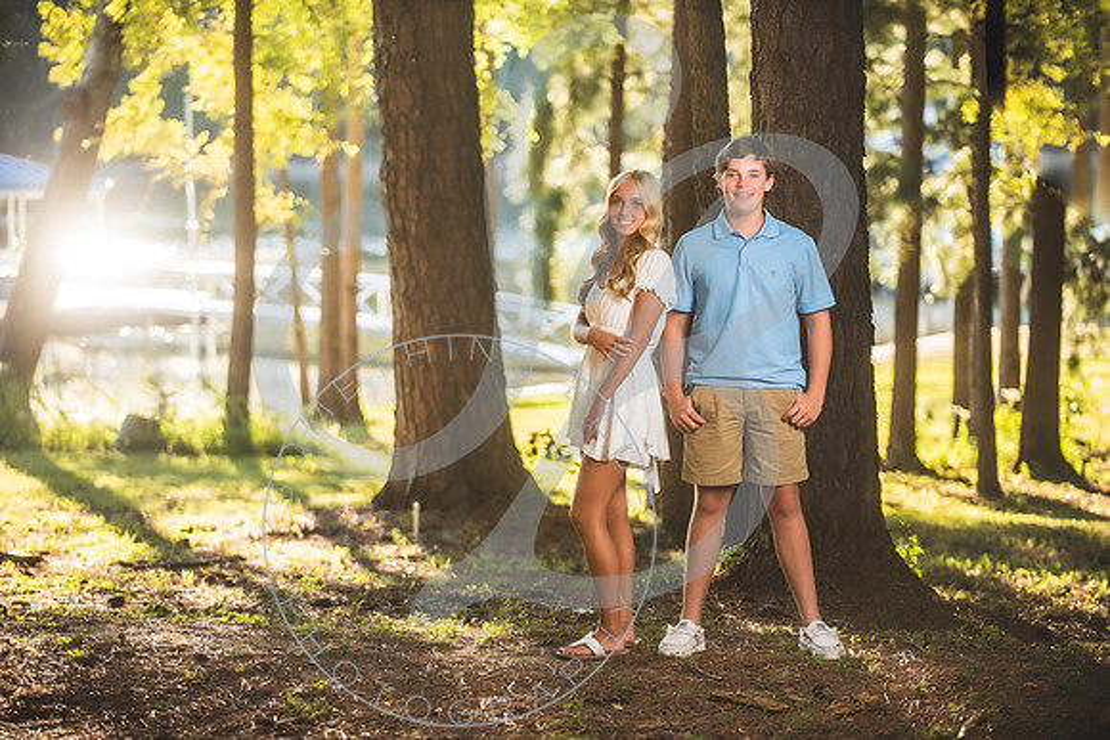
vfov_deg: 11.4
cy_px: 370
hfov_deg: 17.0
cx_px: 556
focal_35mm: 120
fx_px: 3709
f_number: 2.8
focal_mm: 120
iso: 100
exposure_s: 1/200
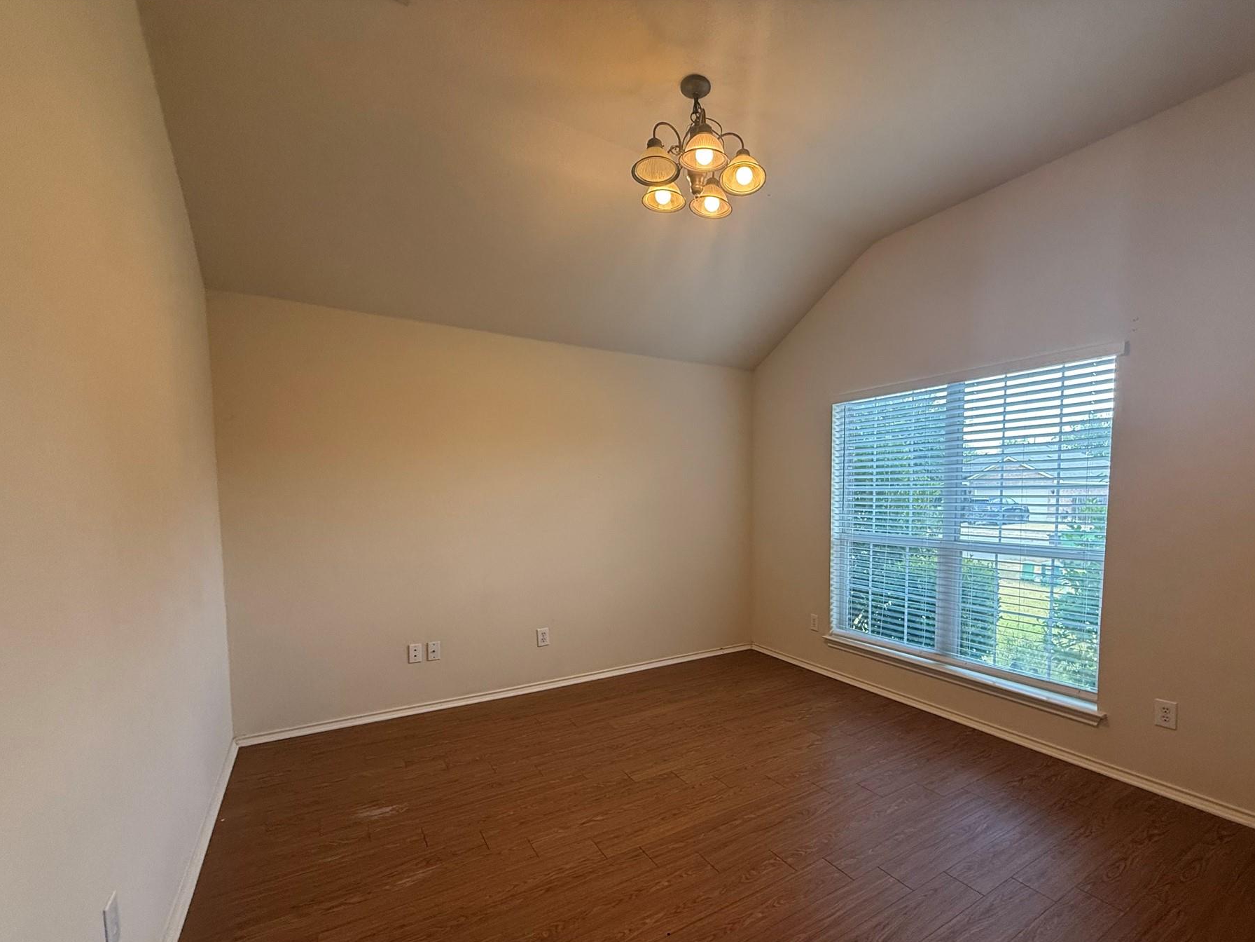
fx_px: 580
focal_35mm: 16
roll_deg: +1.3
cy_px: 535
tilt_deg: -2.8
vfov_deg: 77.7
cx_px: 705
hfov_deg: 94.0
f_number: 2.2
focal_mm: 2.22
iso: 125
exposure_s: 1/120
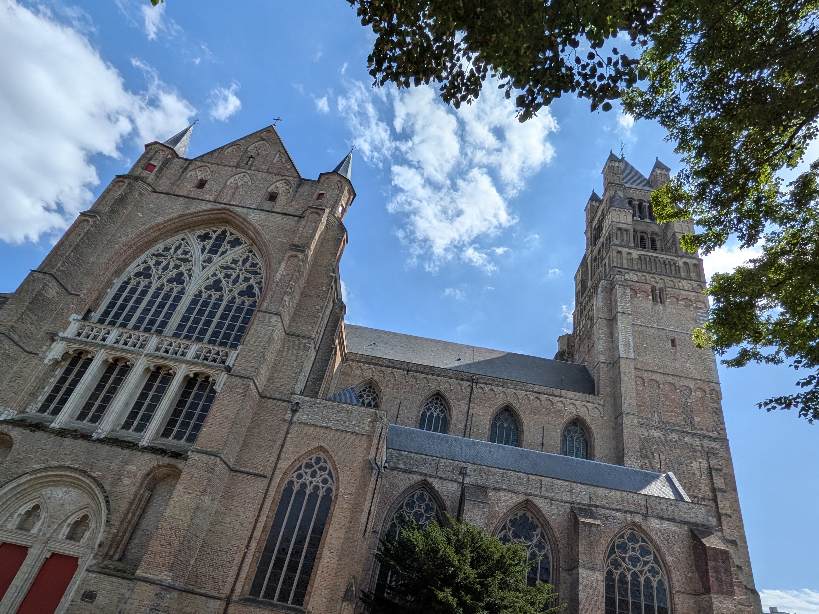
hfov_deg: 81.7
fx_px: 473
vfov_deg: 64.9
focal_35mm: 20
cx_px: 408
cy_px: 388
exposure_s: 1/3205
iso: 54
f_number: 2.2
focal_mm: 1.85
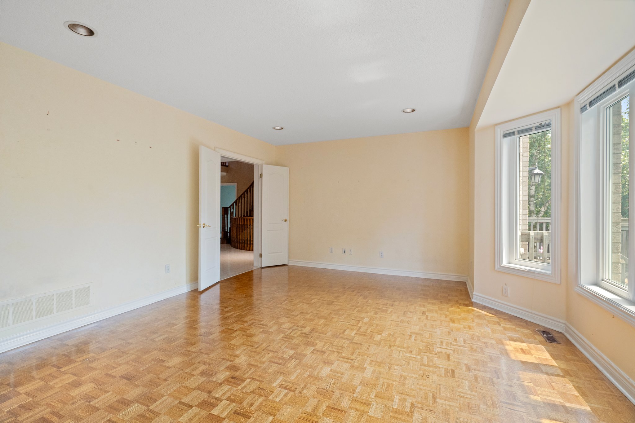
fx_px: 282
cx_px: 318
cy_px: 212
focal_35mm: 16
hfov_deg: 96.7
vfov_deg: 73.7
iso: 2000
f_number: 9
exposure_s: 1/30
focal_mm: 16
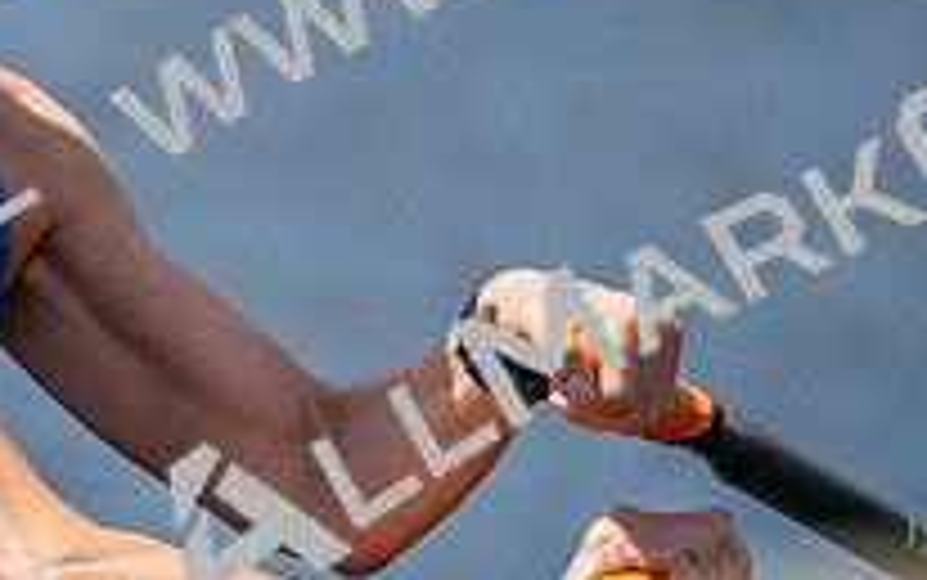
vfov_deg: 0.8
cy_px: 232
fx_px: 40191
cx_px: -216
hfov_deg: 1.3
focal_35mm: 1590
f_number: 6.3
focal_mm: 553
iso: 250
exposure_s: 1/2000
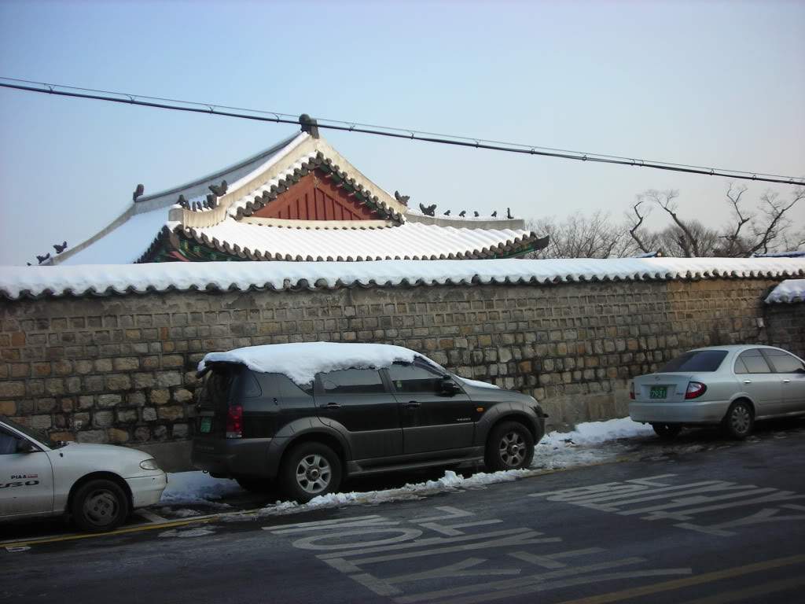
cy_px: 302
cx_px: 402
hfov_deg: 49.0
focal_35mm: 38
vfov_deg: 37.7
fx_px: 884
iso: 50
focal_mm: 6.3
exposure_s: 1/329
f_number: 3.2
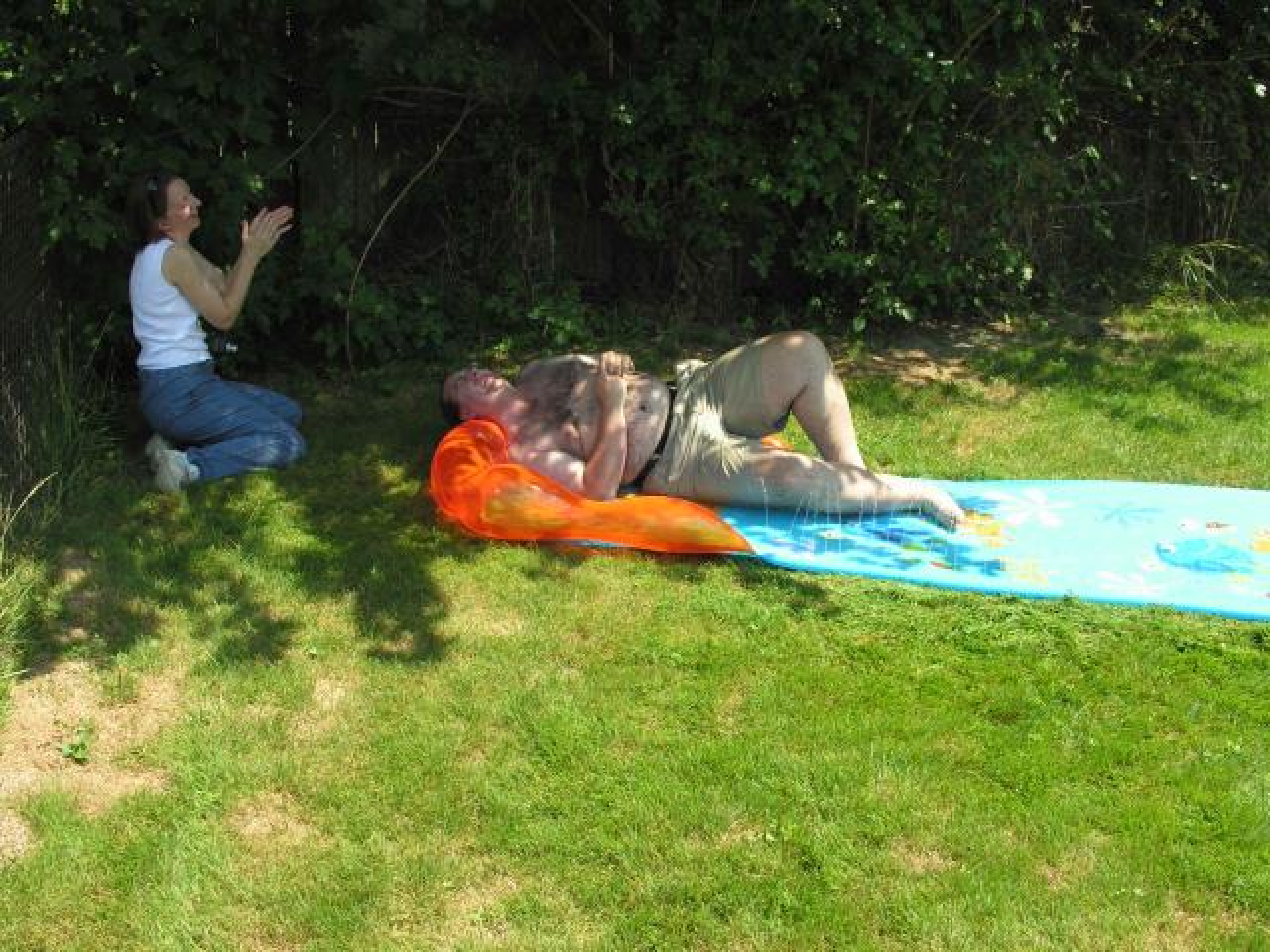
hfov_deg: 52.6
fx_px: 1284
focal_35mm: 35
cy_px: 476
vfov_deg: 40.7
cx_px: 635
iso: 50
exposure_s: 1/130
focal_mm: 8.9
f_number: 5
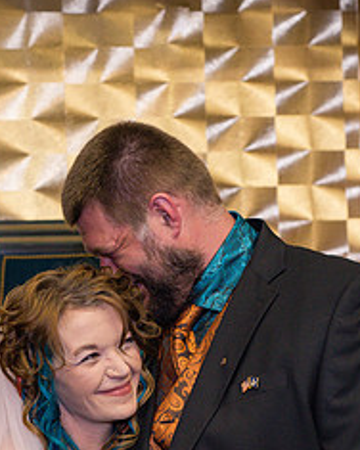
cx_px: 117
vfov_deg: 16.4
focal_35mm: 116
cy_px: 361
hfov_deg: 13.3
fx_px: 1545
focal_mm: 50
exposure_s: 1/125
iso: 800
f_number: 5
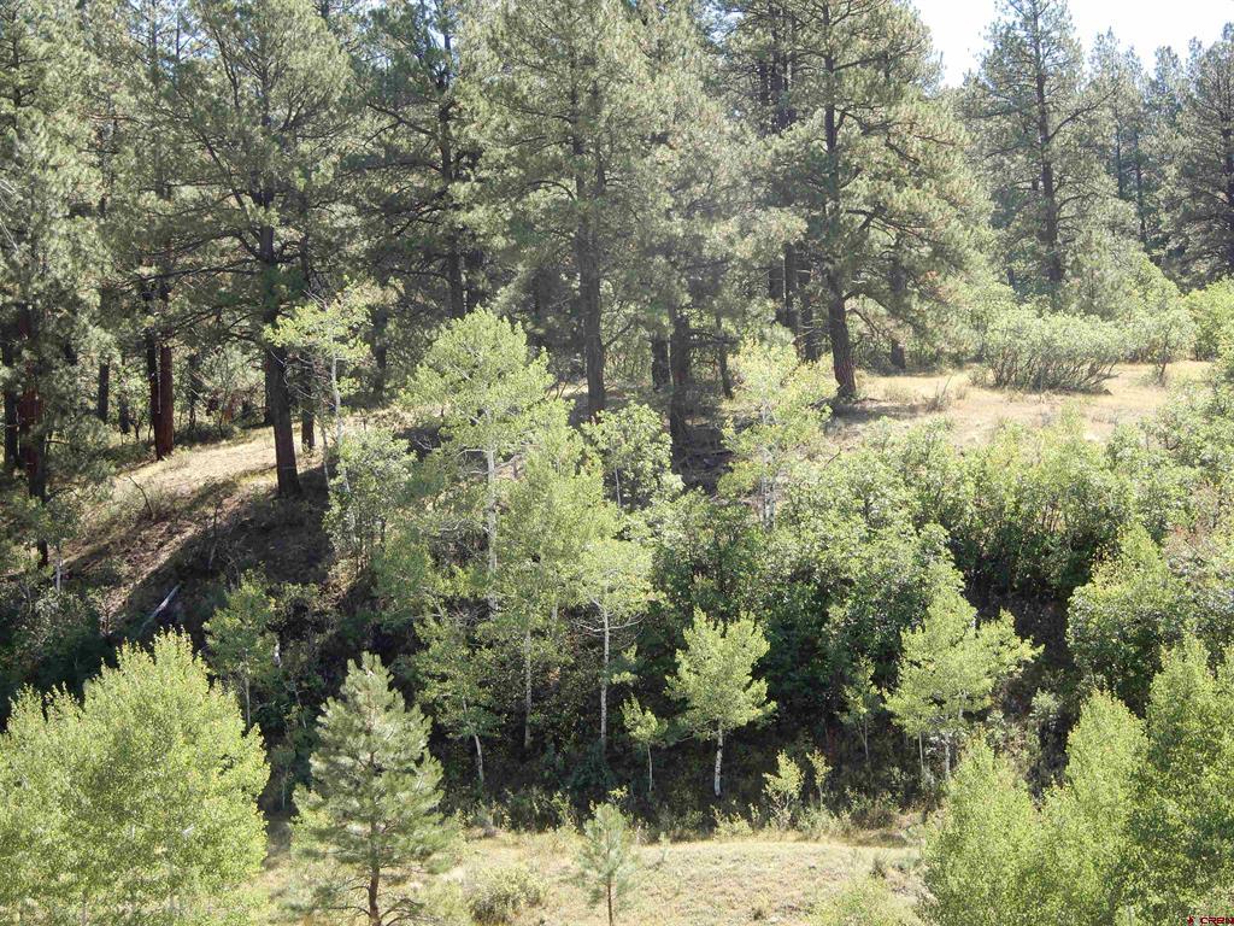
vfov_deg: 19.1
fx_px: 2745
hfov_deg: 25.3
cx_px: 617
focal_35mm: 77
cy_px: 463
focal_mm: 13.7
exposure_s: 1/100
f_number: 4.5
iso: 80
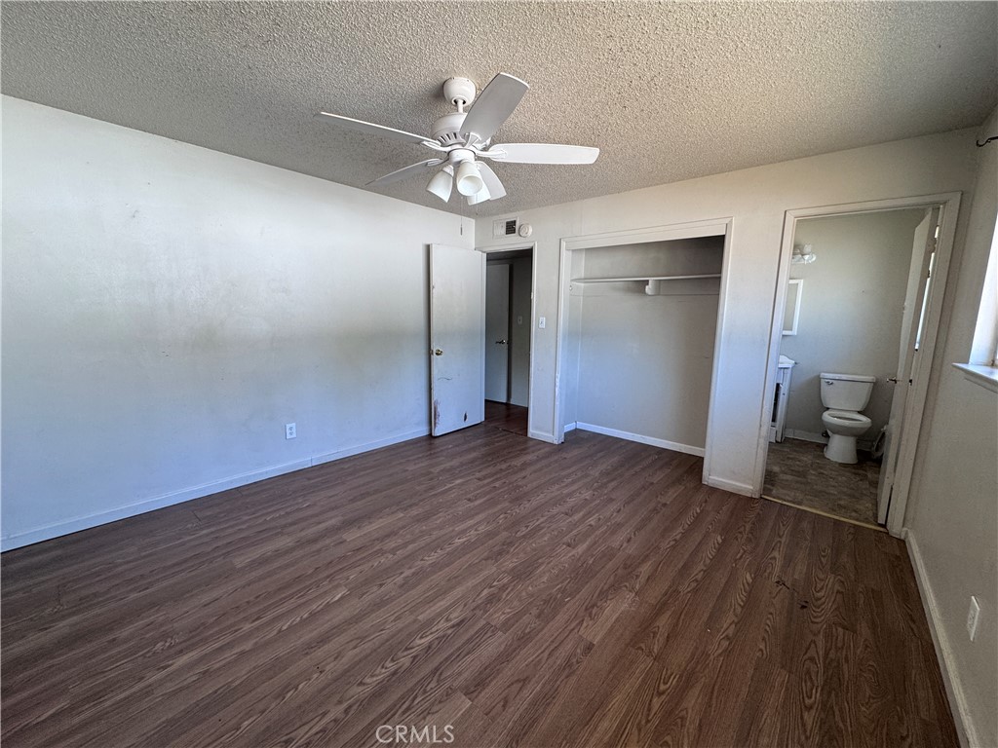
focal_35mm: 14
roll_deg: -1.4
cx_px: 499
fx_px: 404
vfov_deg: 85.7
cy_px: 374
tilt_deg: -8.5
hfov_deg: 102.1
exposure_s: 1/99
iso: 160
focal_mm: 2.22
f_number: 2.2
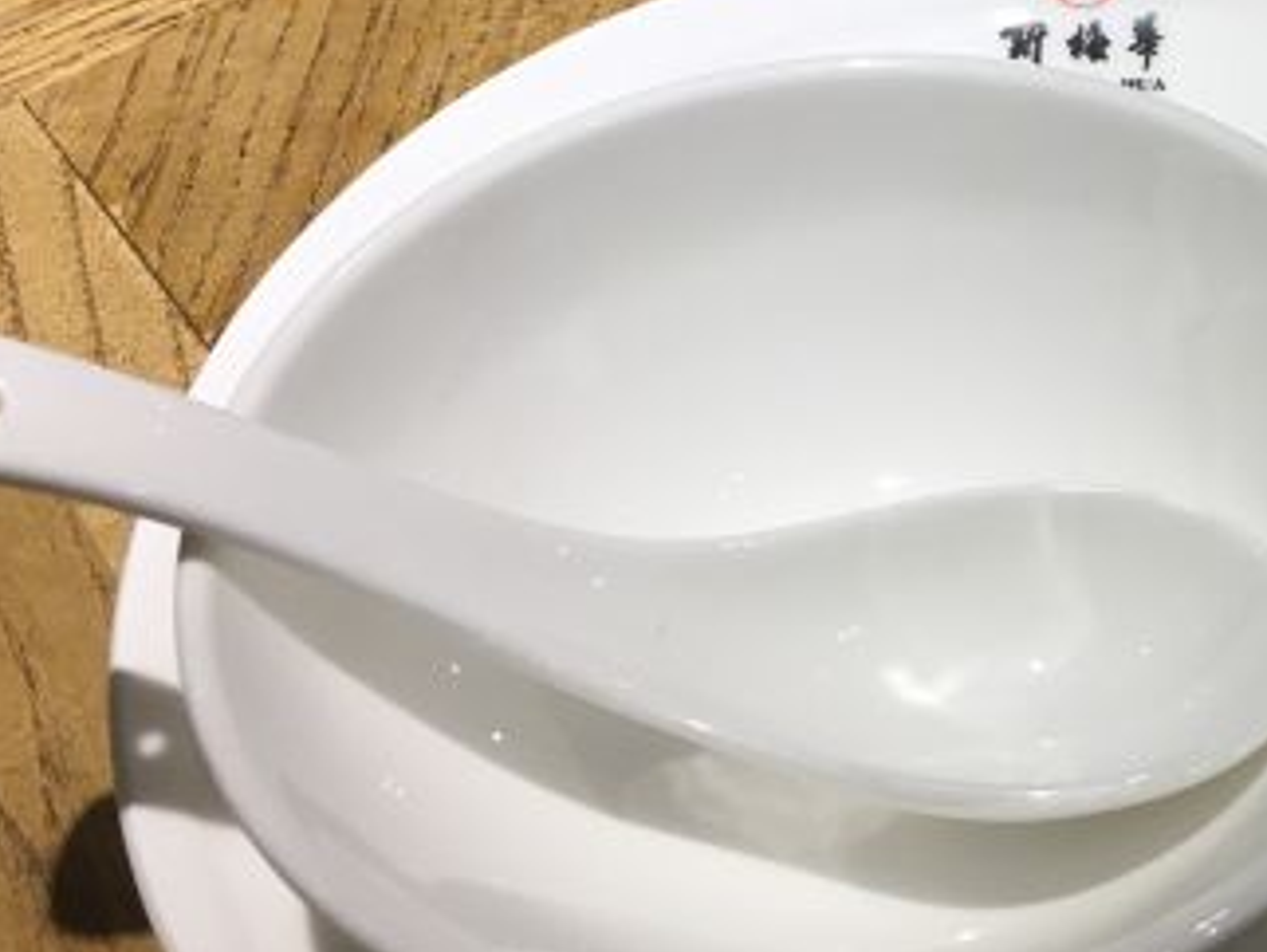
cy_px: 368
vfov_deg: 23.3
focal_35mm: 63
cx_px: 1208
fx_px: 2308
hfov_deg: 29.1
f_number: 2.2
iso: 25
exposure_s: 1/33
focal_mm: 4.15
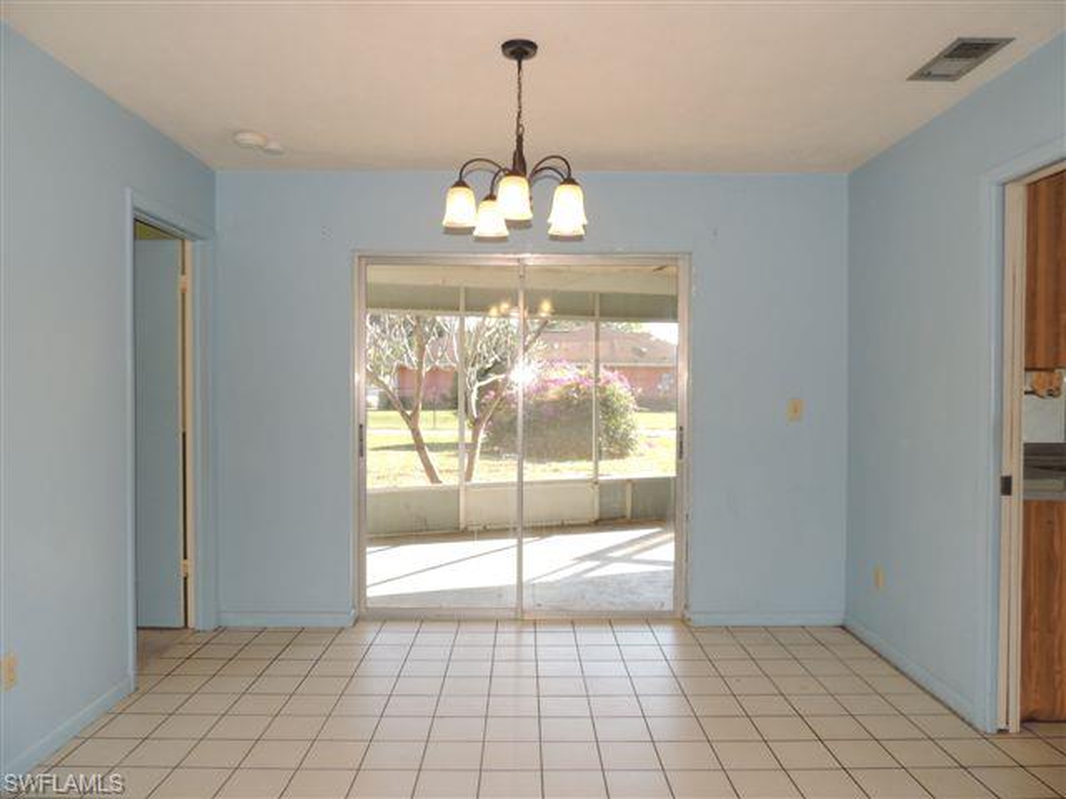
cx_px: 533
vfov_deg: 56.8
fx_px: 739
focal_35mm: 24
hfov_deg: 71.6
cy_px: 400
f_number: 3
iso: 100
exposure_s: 1/125
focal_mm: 4.3
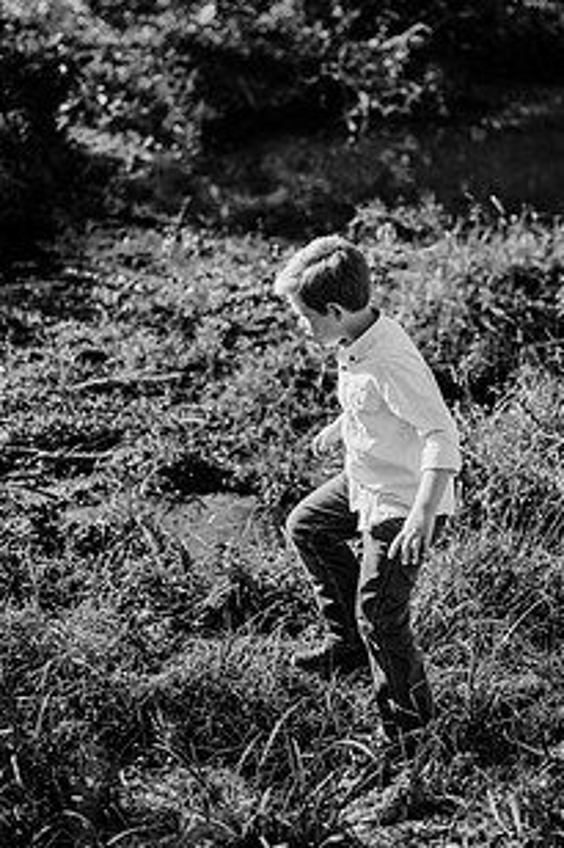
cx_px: 325
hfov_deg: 18.6
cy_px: 333
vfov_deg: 27.6
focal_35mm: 73
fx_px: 1717
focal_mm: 50
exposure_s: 1/2500
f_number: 2
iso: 200
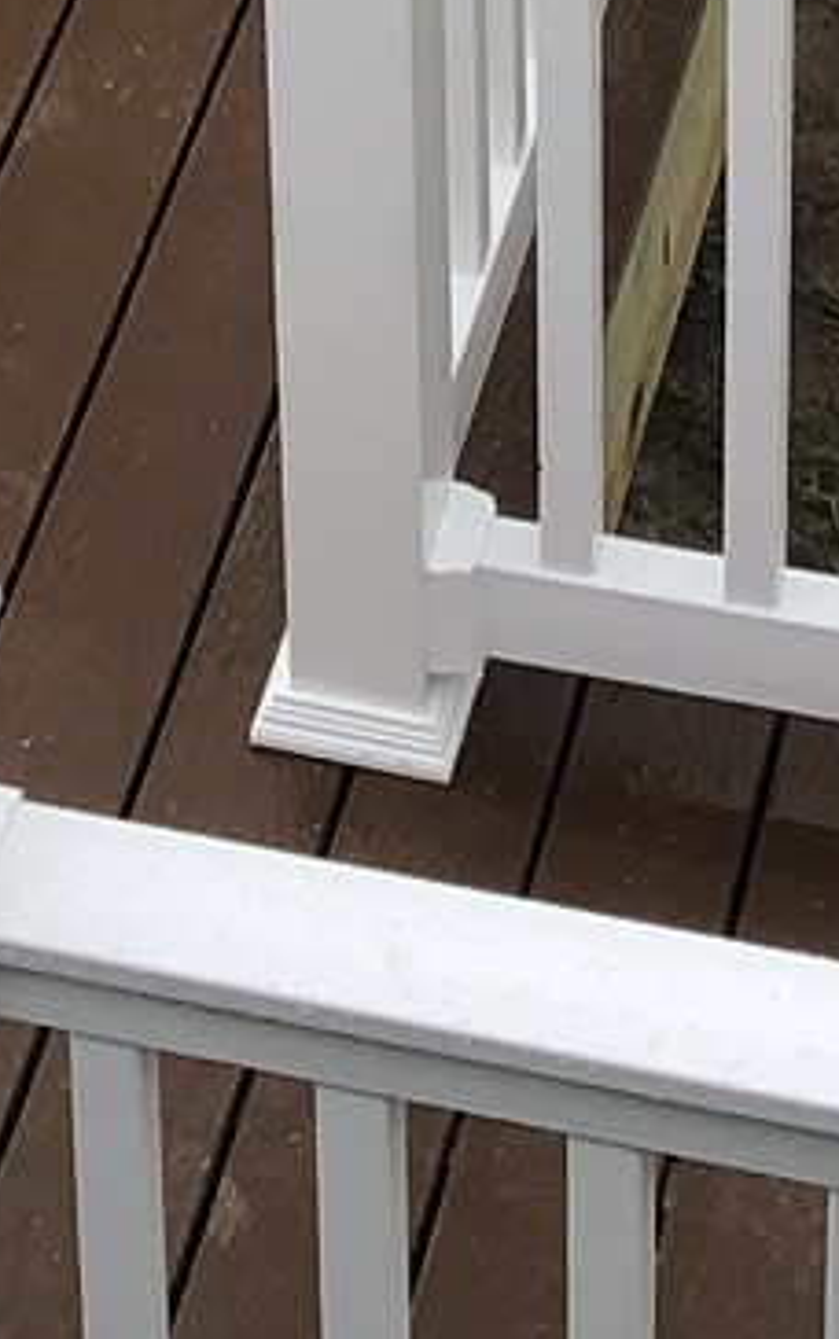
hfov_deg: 8.0
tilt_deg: -27.9
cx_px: -7
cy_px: -1295
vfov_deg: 11.6
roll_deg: +4.0
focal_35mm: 163
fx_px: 5954
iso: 20
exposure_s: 1/899
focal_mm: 3.99
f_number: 1.8
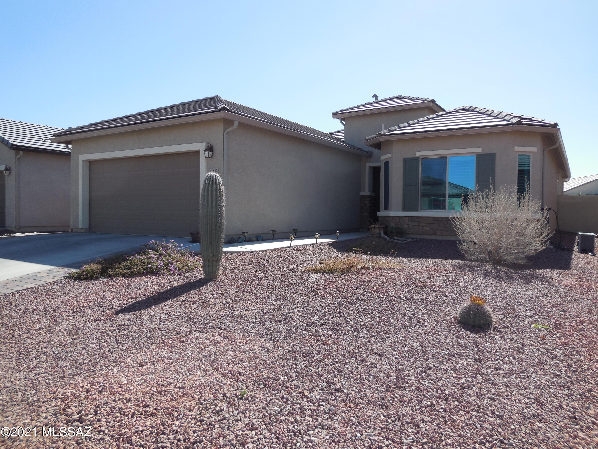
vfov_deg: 54.9
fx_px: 432
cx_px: 299
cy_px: 224
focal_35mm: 25
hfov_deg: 69.4
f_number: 3.1
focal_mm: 4.5
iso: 125
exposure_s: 1/1000
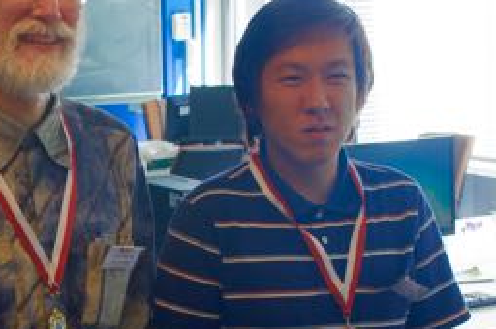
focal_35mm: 90
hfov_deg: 22.0
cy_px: 271
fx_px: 1238
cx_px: 33
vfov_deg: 15.0
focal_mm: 24
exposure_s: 1/125
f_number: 5.6
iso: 360
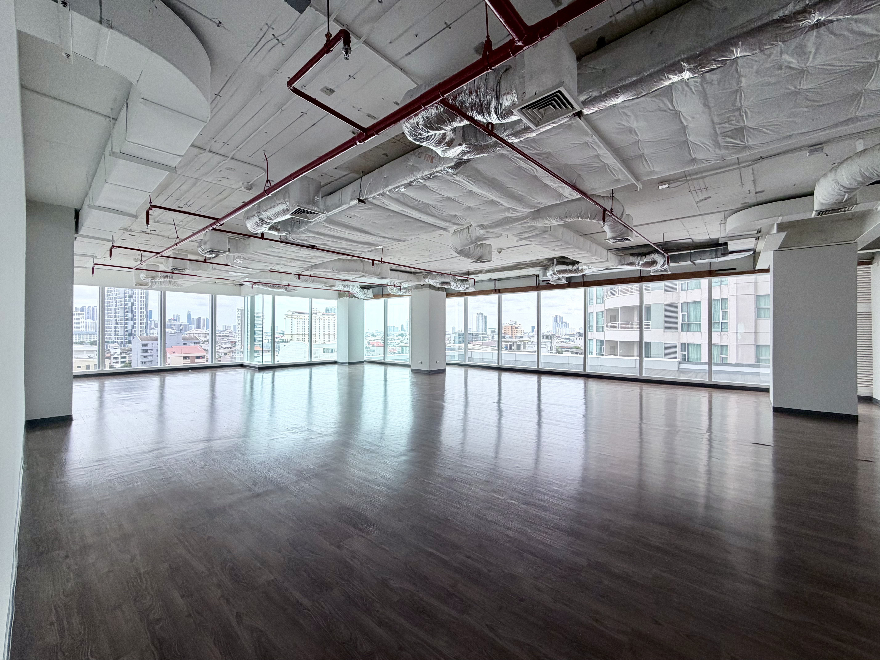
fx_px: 356
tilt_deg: +0.7
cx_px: 440
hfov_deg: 102.1
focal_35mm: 14
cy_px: 330
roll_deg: +0.4
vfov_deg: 85.7
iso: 50
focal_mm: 2.22
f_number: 2.2
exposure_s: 1/121
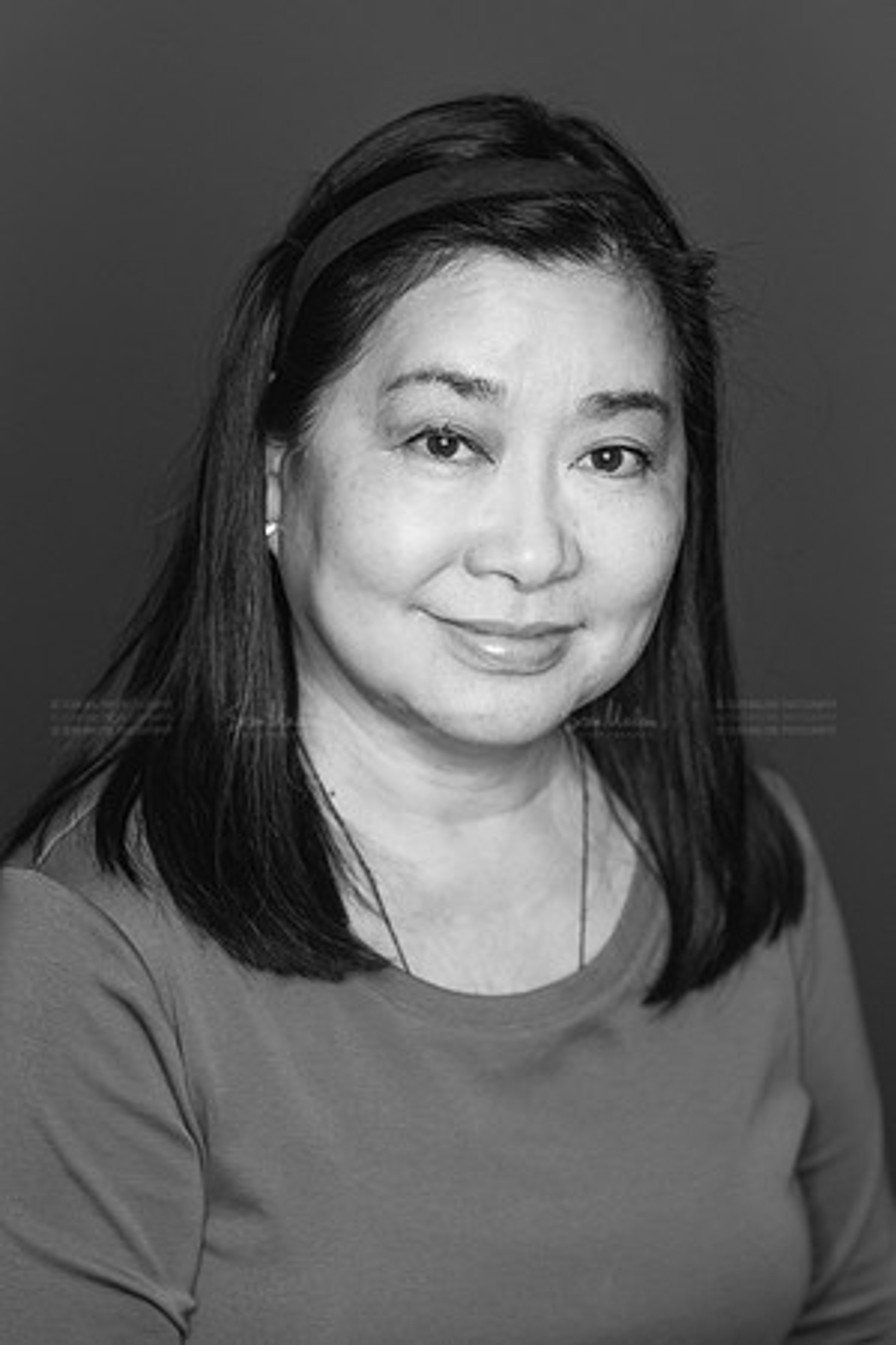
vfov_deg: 23.9
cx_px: 448
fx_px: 3173
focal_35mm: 85
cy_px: 672
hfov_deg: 16.1
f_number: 3.5
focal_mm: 85
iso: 2000
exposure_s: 1/320
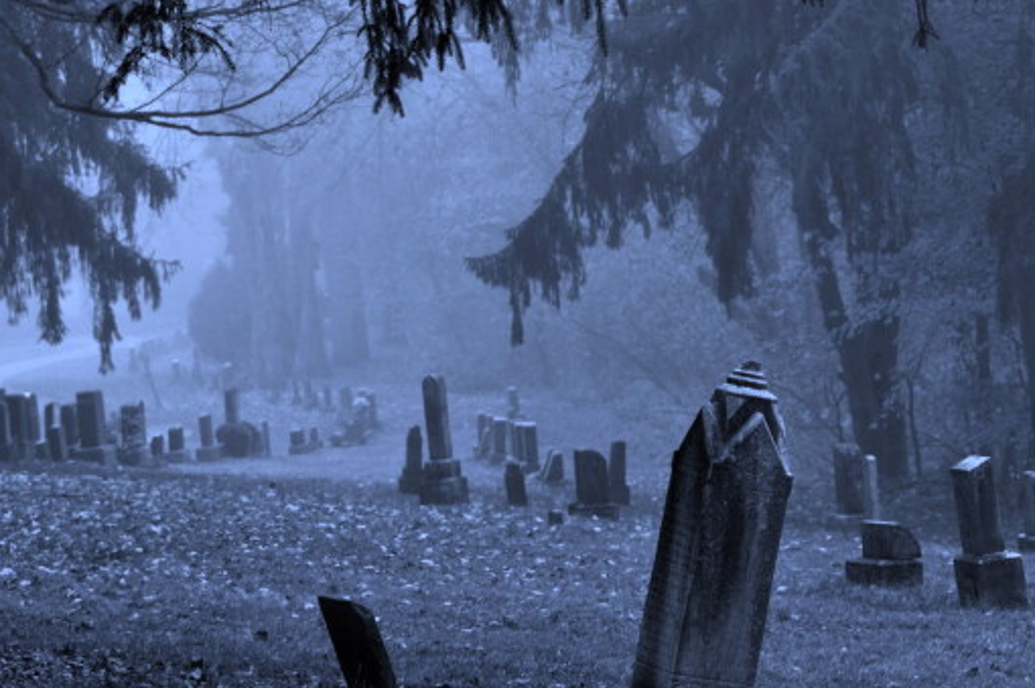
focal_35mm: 163
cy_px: 386
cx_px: 593
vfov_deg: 8.4
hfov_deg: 12.6
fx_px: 4682
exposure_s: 1/400
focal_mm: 70
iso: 1600
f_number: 5
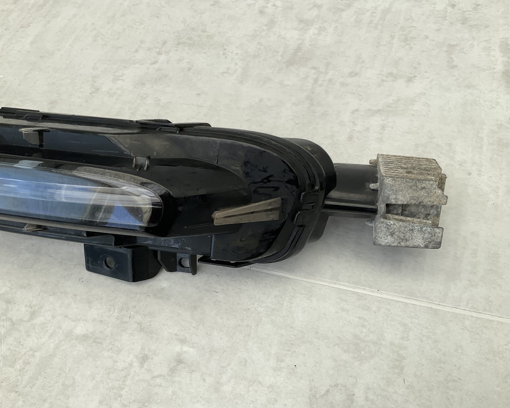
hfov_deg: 57.2
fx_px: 468
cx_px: 261
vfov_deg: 47.1
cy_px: 206
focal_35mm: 31
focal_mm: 3
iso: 16
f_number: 1.8
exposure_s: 1/593
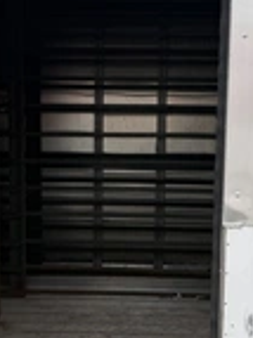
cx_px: 121
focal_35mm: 67
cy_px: 217
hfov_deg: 21.9
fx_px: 654
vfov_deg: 28.8
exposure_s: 1/943
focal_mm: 6.76
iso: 80
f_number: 1.78
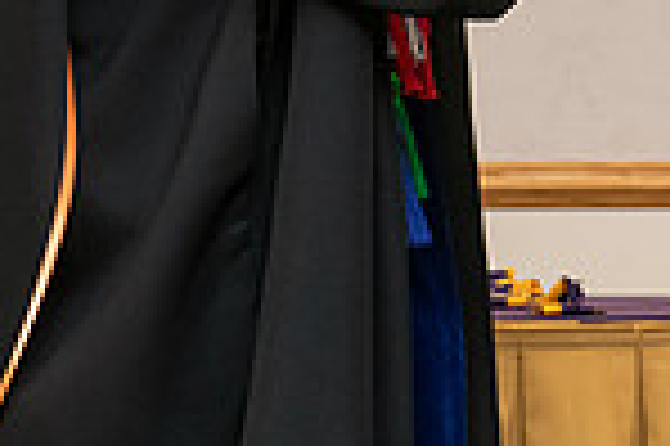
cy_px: -390
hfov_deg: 8.4
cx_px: 832
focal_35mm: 242
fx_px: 4499
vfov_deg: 5.6
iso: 2000
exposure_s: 1/200
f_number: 5.6
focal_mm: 62
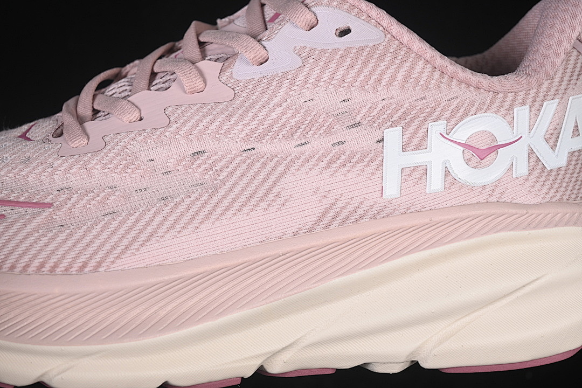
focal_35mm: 75
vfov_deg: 18.2
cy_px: 194
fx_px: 1212
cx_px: 291
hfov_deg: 27.0
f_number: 7.1
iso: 160
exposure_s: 1/80
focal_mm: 50
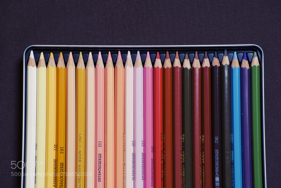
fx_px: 1231
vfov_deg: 8.7
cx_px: 140
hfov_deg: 13.0
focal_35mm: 158
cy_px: 94
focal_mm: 105
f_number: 11
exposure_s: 1/1.25
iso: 100
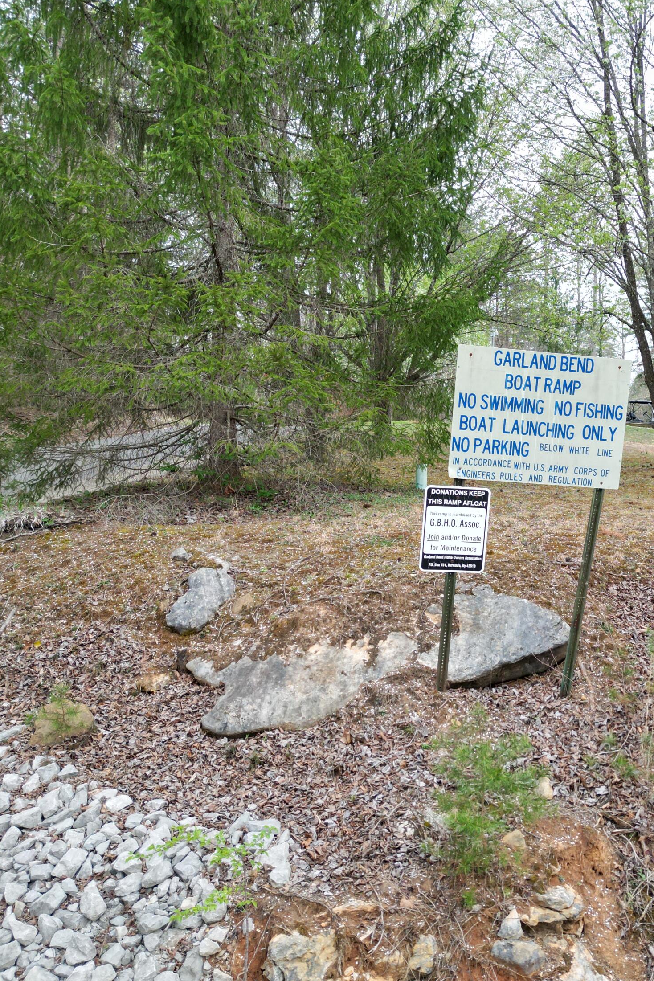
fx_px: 926
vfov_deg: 55.8
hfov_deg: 37.6
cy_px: 481
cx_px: 517
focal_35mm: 34
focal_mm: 6.72
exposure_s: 1/250
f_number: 1.7
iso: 200
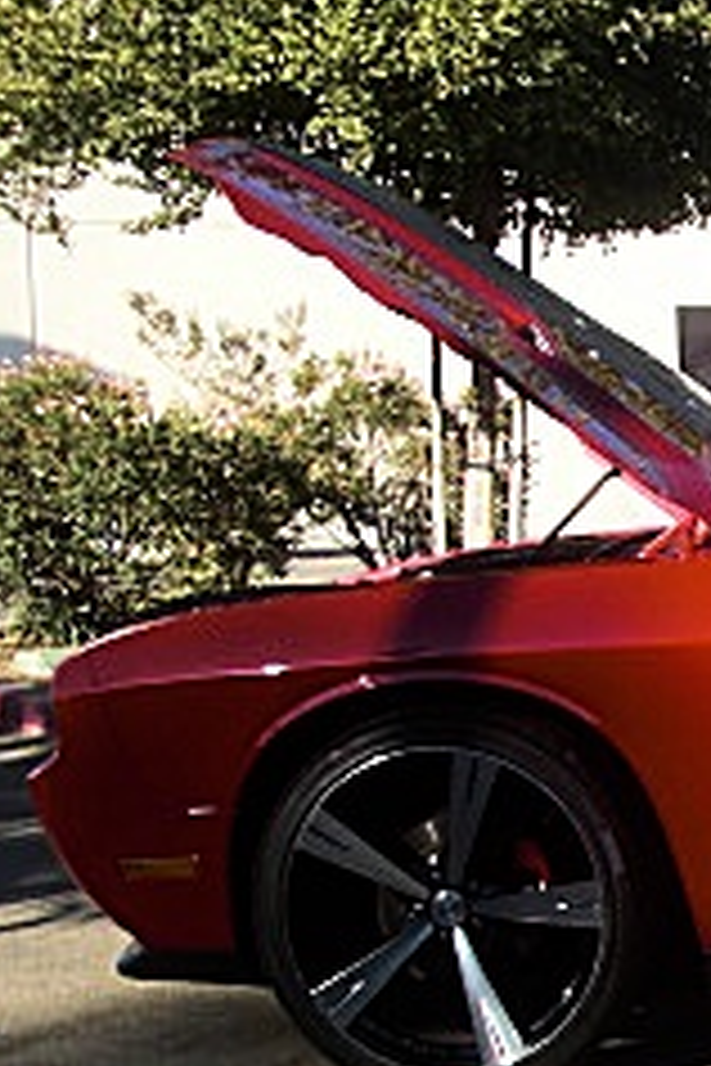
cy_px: 855
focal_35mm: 101
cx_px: 1305
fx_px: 2992
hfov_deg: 12.3
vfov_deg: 20.0
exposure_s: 1/400
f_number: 2.8
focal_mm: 6.3
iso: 50
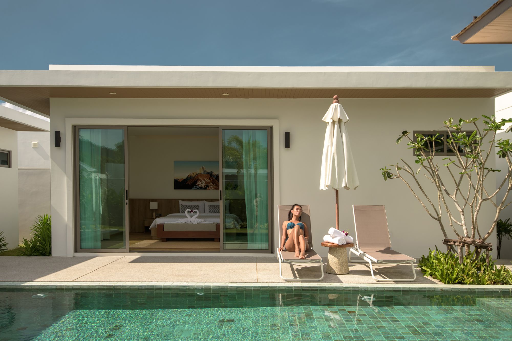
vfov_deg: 43.6
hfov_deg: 61.9
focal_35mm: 30
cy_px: 170
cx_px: 256
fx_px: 427
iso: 125
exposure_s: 1/320
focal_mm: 30
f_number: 5.6
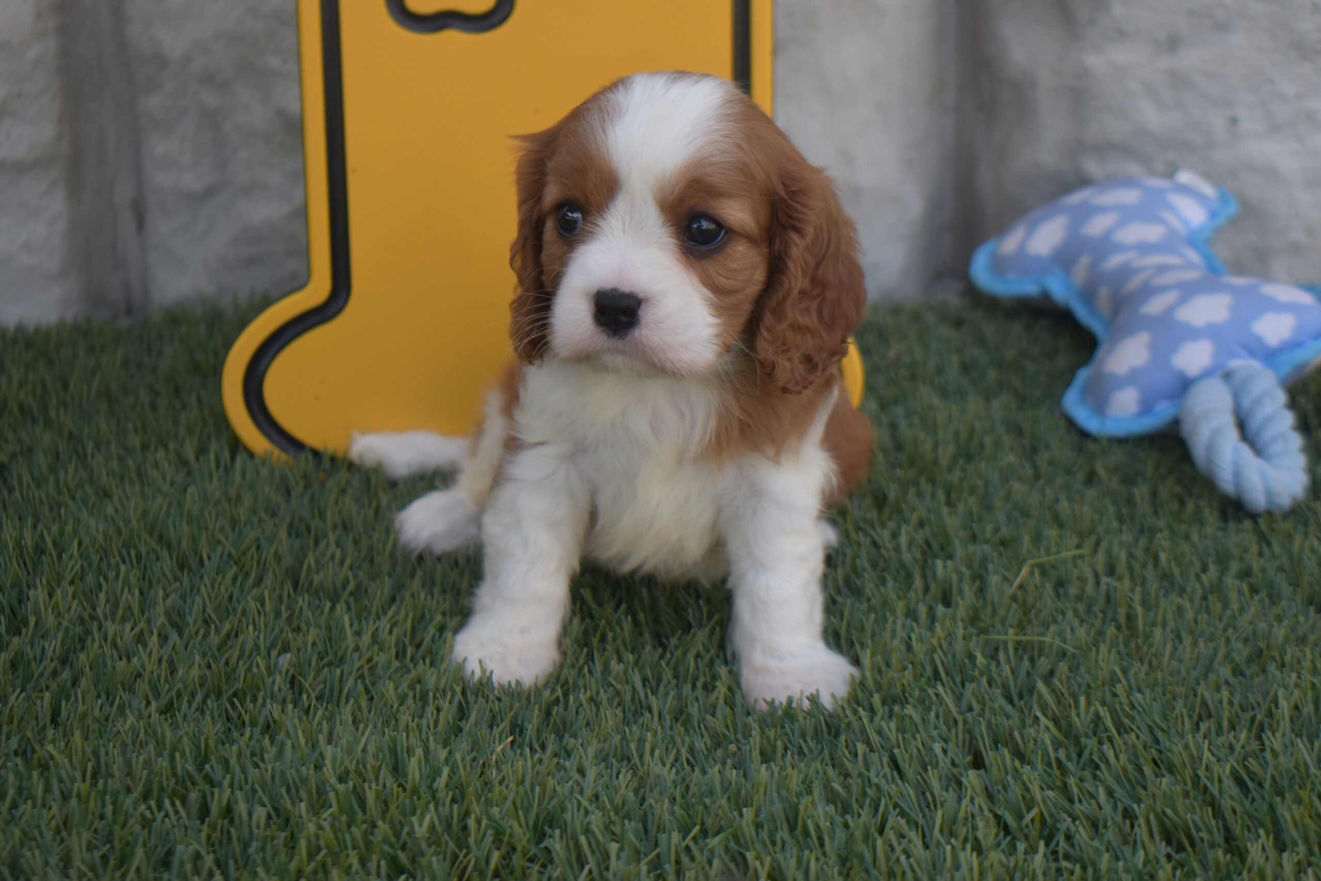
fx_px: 2532
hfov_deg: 29.2
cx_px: 660
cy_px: 440
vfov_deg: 19.7
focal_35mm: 69
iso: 200
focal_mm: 46
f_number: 5.3
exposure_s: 1/200
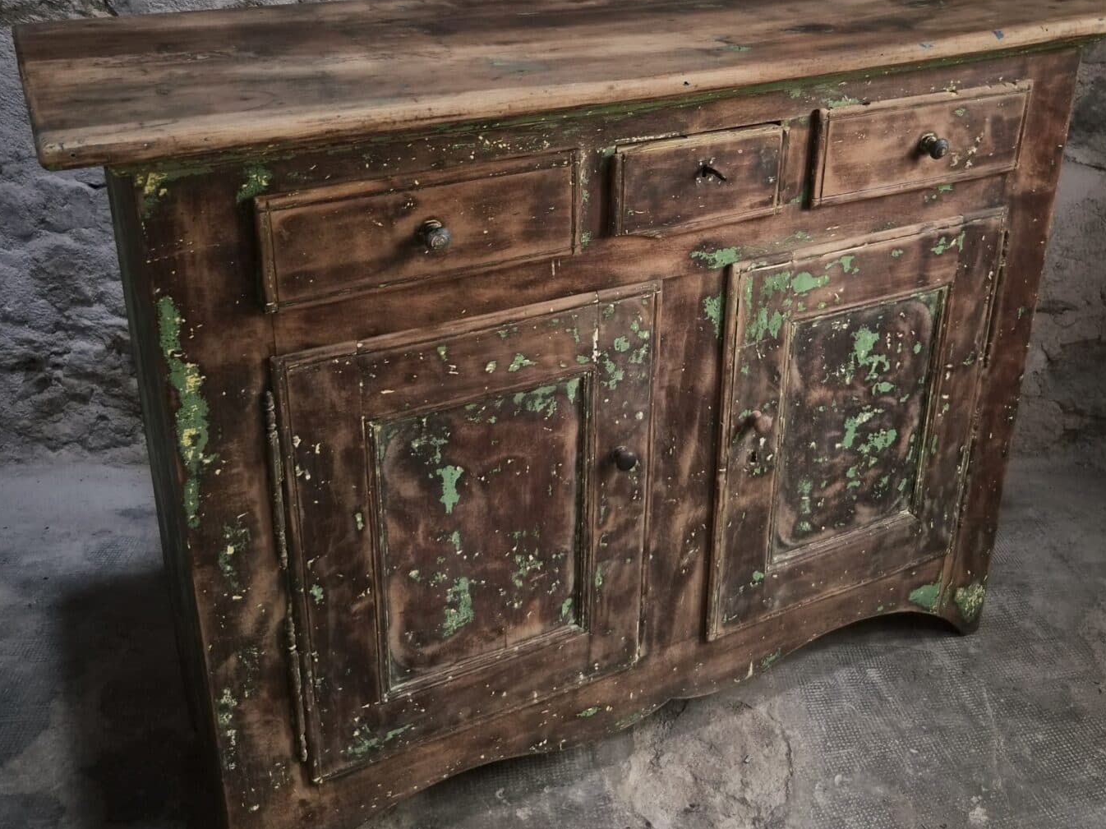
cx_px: 588
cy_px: 242
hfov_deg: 52.6
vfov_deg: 39.9
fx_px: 1118
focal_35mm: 35
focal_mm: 5.4
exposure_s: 1/50
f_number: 1.8
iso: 1250
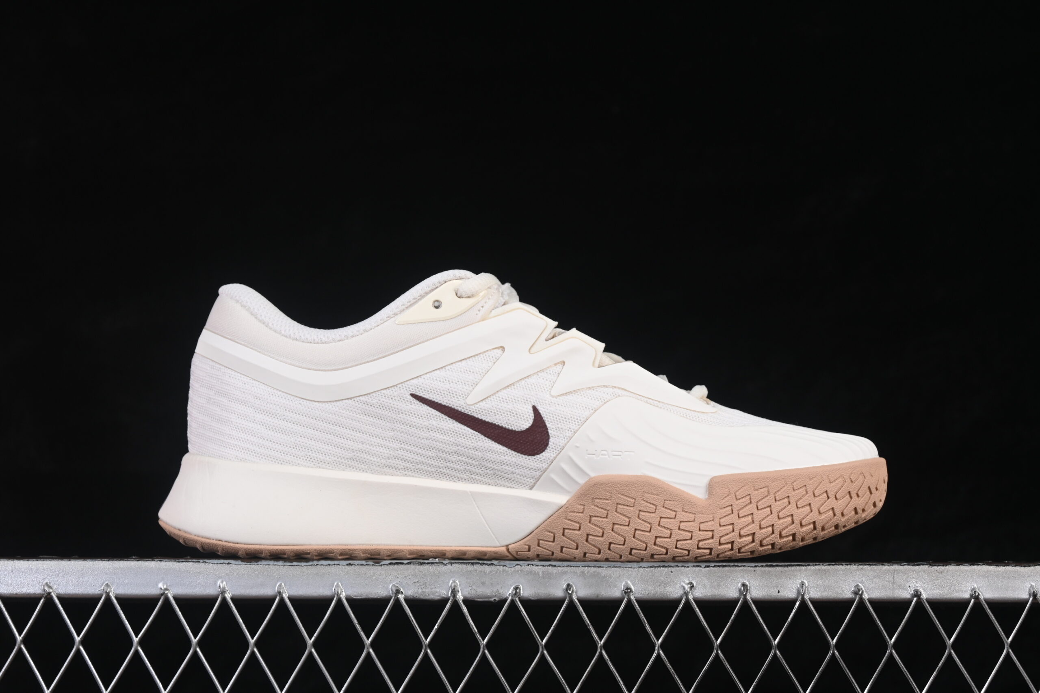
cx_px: 520
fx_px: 2167
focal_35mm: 75
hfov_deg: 27.0
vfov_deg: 18.2
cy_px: 346
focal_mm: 50
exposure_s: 1/80
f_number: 8
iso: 160
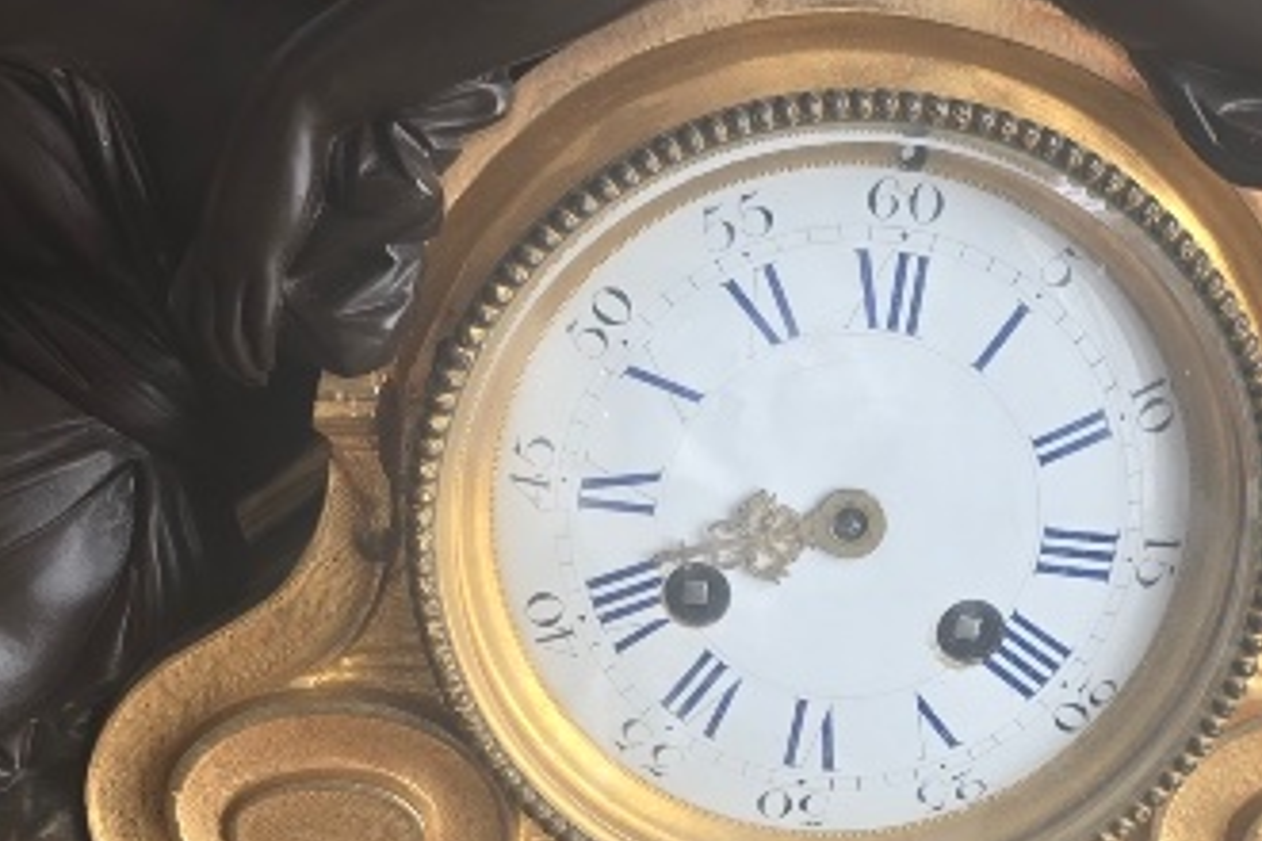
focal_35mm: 87
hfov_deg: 23.4
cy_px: 615
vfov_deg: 15.6
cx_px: 700
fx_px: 3050
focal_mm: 6.3
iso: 64
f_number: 1.7
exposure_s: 1/180
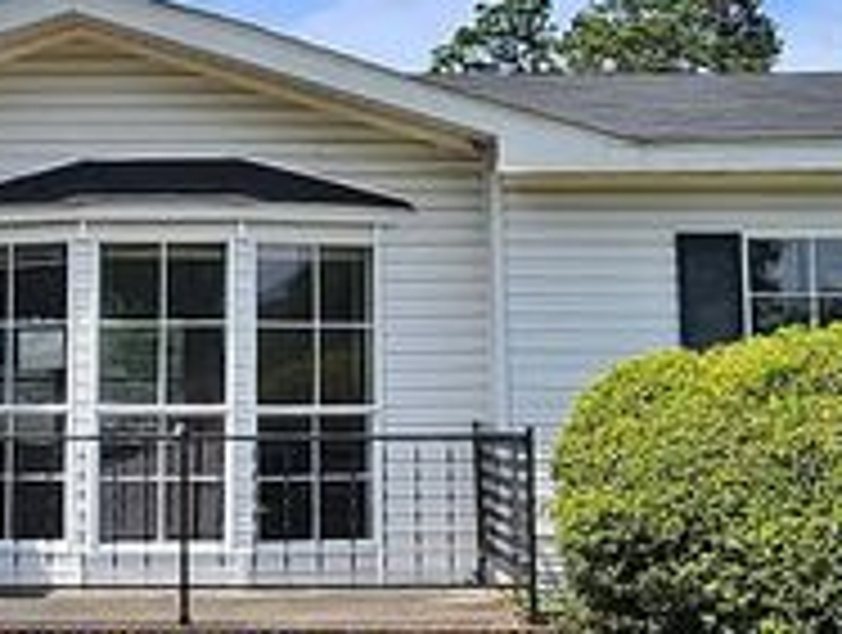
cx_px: 257
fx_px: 1730
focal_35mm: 71
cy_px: 108
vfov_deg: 20.5
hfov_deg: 27.1
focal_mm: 2.2
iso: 50
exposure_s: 1/2430
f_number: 2.2
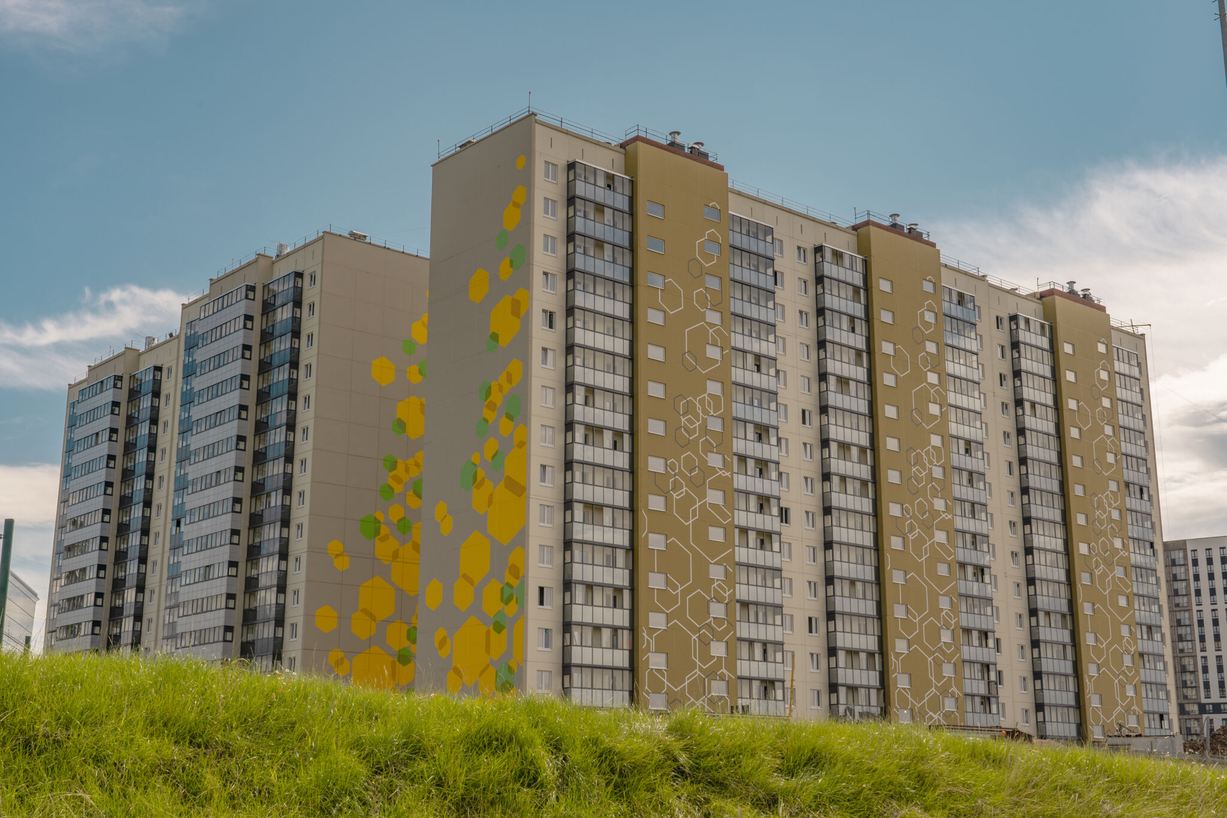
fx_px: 1465
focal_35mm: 43
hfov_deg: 45.4
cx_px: 614
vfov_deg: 31.2
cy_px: 409
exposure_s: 1/100
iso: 100
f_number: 14
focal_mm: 43
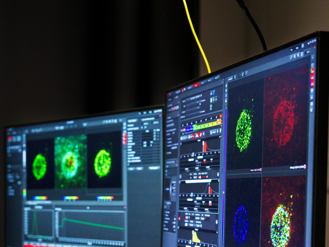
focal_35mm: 84
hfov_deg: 22.9
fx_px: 798
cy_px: 188
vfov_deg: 17.5
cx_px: 58
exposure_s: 1/80
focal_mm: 45
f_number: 3.2
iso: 1600
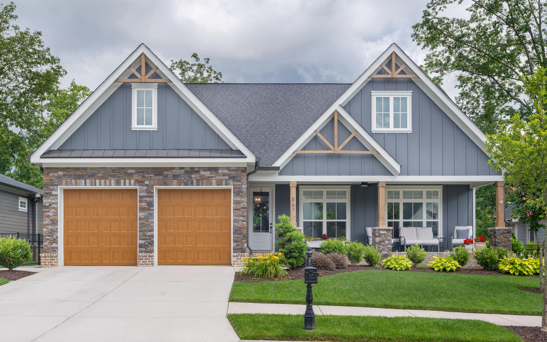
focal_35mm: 32
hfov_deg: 59.7
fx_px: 477
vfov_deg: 39.4
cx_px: 271
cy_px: 180
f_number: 7.1
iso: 320
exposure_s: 1/400
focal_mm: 31
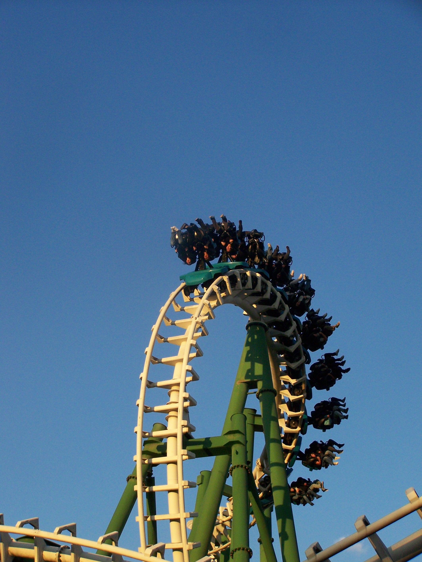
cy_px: 281
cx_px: 211
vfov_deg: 26.0
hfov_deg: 19.7
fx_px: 1218
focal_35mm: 75
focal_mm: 12.4
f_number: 3.2
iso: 160
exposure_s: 1/800
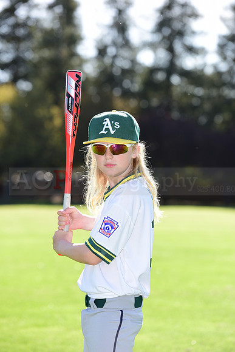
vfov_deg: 12.8
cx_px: 118
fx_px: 1566
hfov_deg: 8.6
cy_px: 176
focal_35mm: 160
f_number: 4.5
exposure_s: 1/320
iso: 125
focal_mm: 160
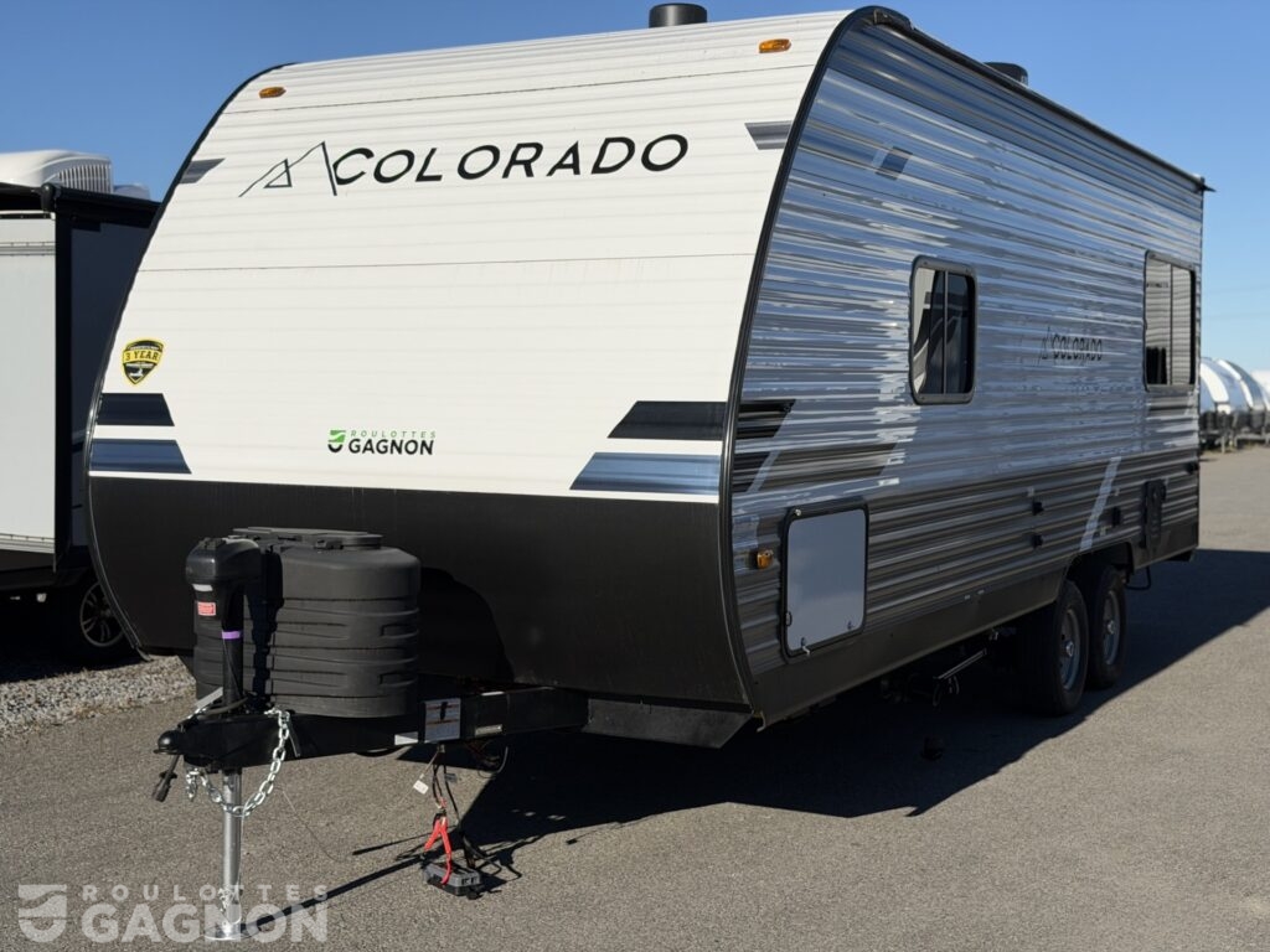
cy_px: 476
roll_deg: +0.6
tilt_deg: -3.0
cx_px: 635
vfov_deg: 30.3
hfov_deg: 39.7
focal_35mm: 48
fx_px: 1761
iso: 80
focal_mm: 6.76
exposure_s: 1/16129
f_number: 1.78
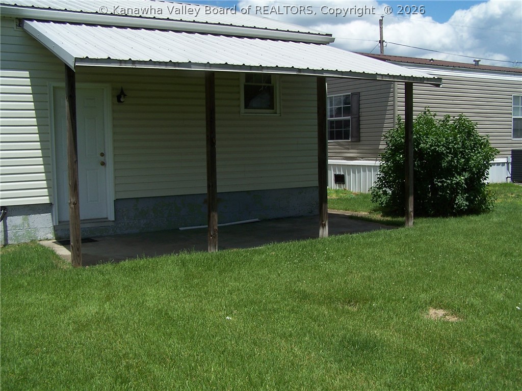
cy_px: 196
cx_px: 261
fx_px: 573
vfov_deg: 37.7
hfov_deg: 49.0
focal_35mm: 38
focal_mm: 6.3
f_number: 4
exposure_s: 1/1000
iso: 80
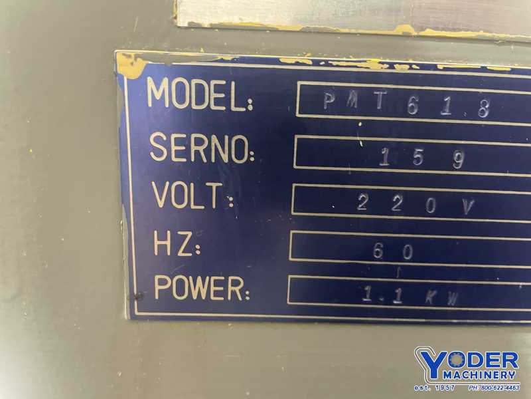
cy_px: 200
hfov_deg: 67.3
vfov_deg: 53.1
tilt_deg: -15.0
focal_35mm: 26
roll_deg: -2.0
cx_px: 266
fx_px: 399
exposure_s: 1/40
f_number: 1.6
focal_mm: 4.2
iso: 640
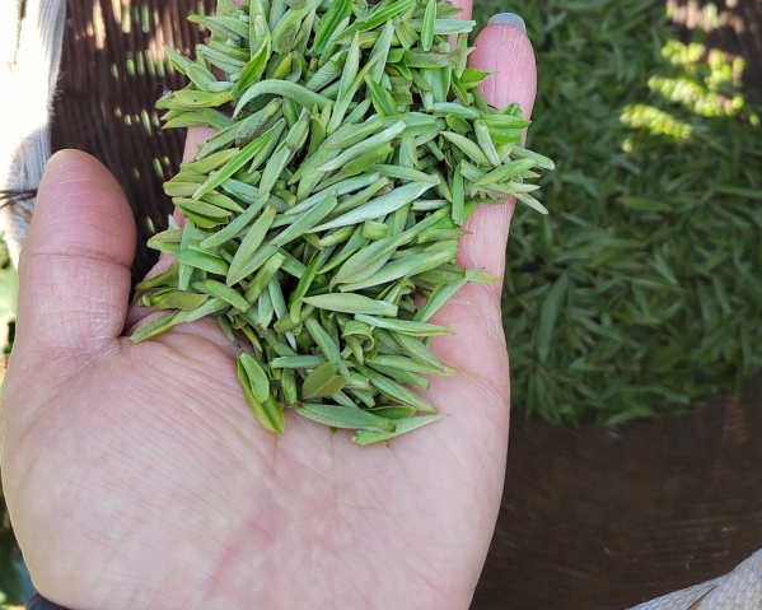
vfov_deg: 34.9
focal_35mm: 40
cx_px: 426
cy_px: 48
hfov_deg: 45.7
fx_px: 902
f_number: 1.9
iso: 100
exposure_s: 1/136
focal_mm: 5.52
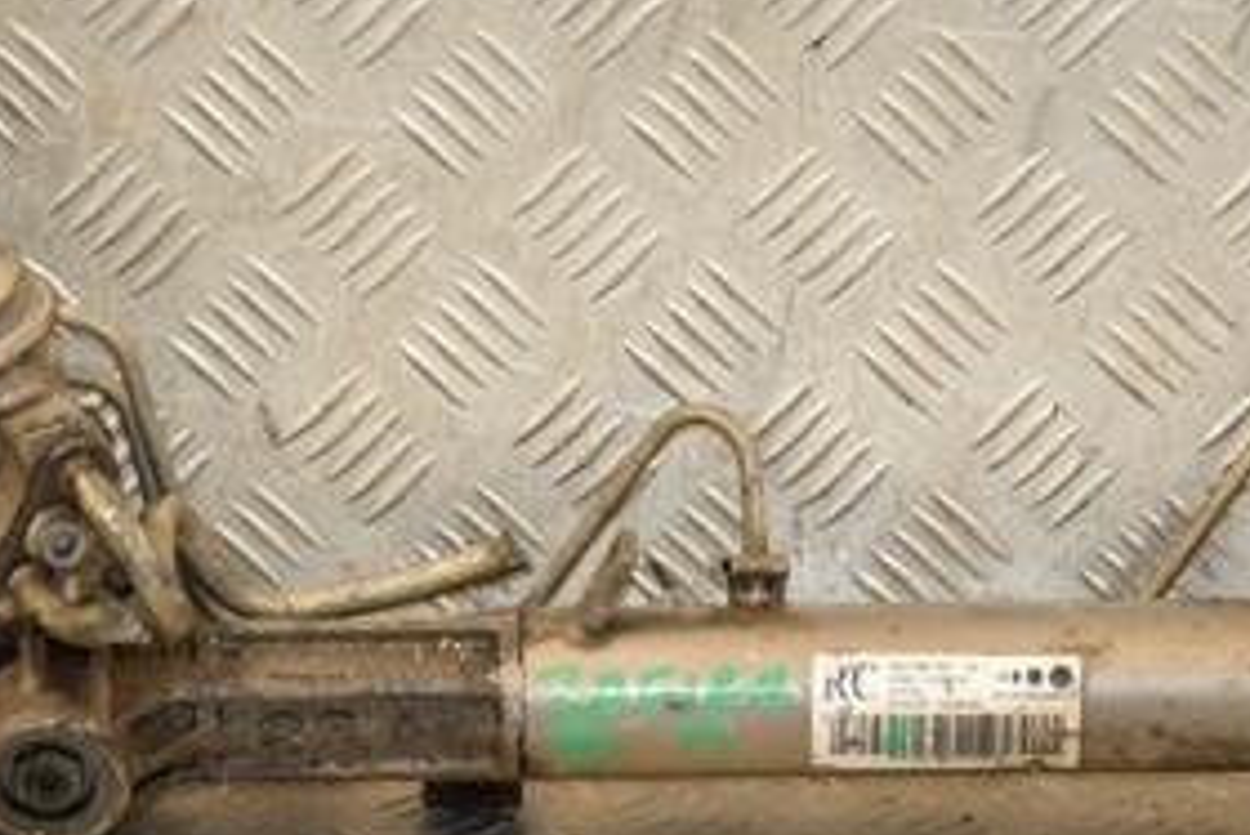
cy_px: 500
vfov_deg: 6.5
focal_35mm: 212
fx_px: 7365
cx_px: 638
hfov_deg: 9.7
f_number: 5.3
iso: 800
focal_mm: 66
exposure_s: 1/160
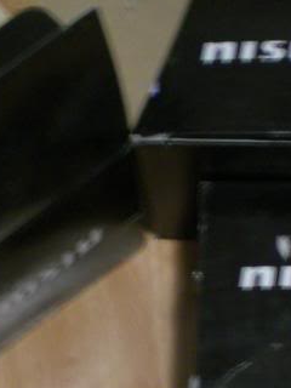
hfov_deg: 15.5
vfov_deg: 20.5
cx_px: 216
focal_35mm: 95
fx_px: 1065
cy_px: 296
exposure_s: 1/3.33
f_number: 3.1
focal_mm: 6.3
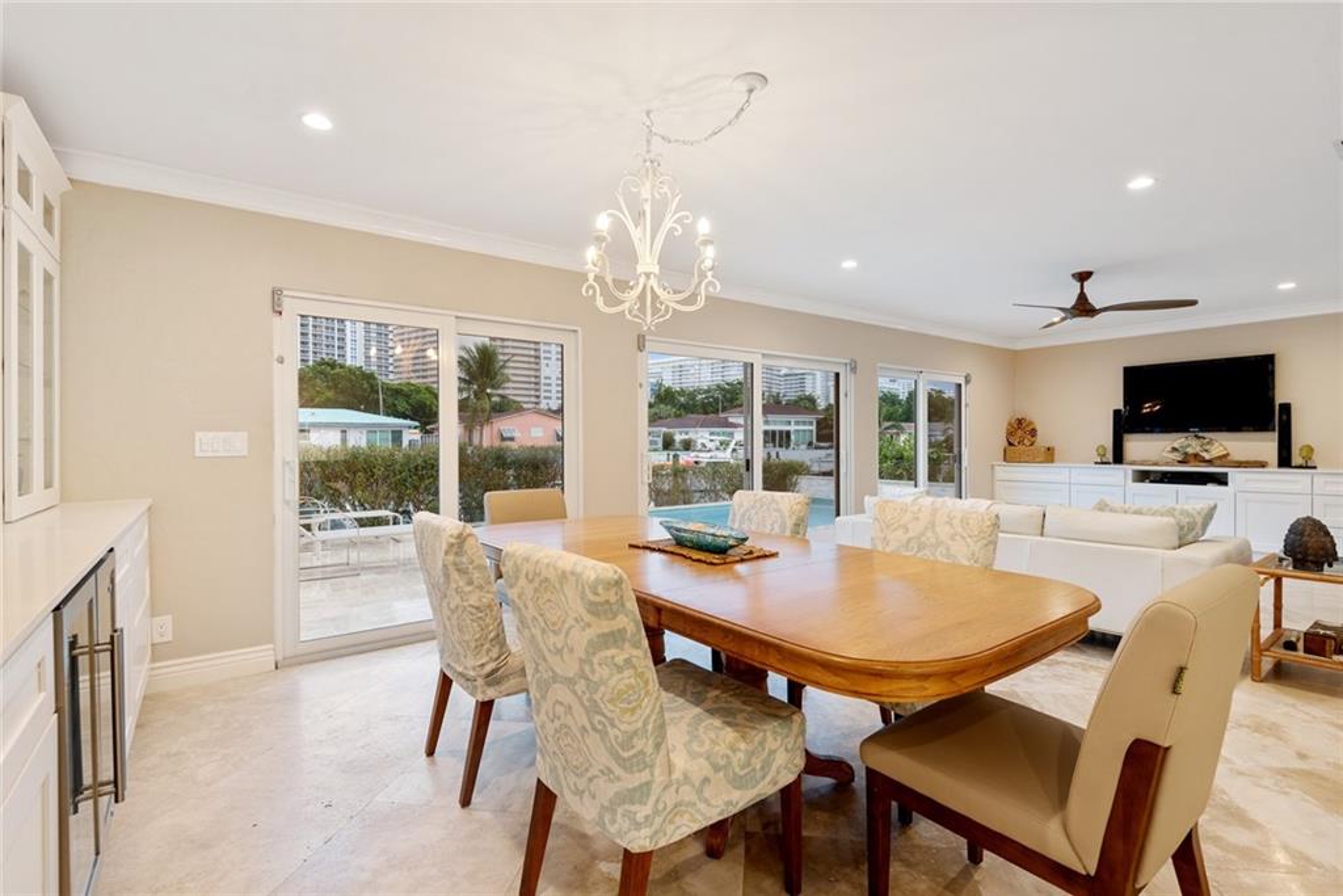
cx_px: 672
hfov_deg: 93.3
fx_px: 634
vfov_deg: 70.5
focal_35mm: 17
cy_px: 448
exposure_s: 1/2.5
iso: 250
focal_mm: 17
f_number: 8
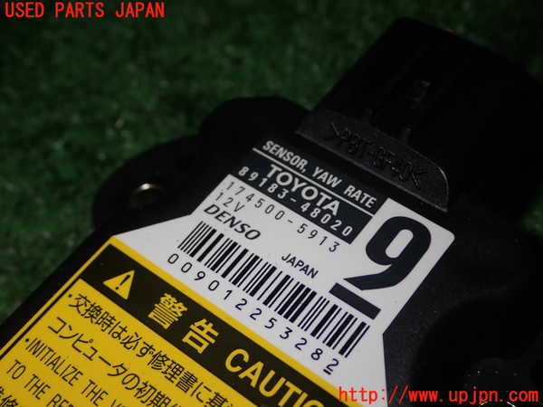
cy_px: 204
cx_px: 272
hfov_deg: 35.5
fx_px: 847
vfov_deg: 27.0
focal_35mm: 54
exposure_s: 1/50
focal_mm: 9.65
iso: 200
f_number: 10
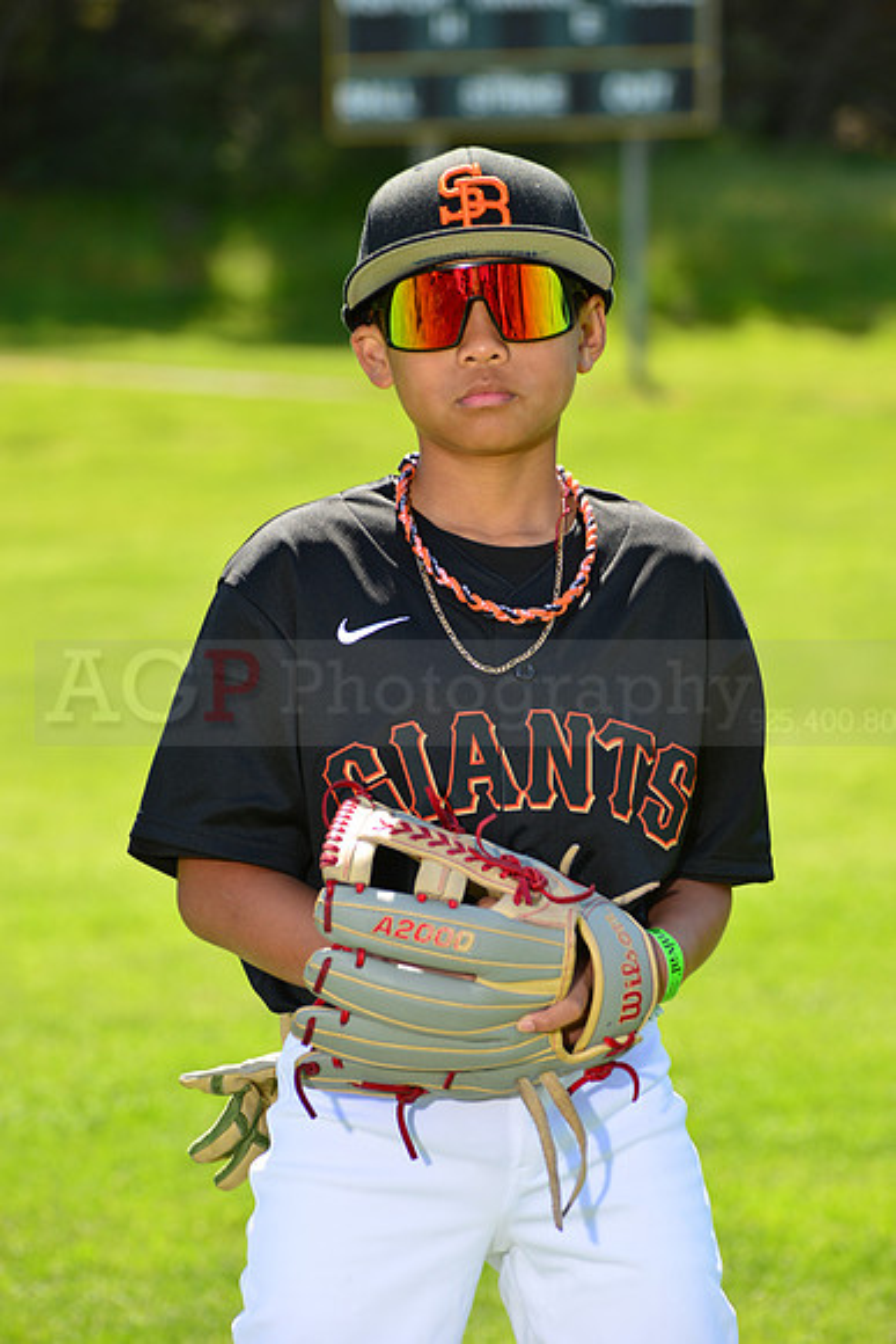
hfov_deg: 8.6
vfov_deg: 12.8
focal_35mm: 160
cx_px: 448
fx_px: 5969
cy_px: 672
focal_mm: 160
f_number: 8
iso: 200
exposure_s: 1/250
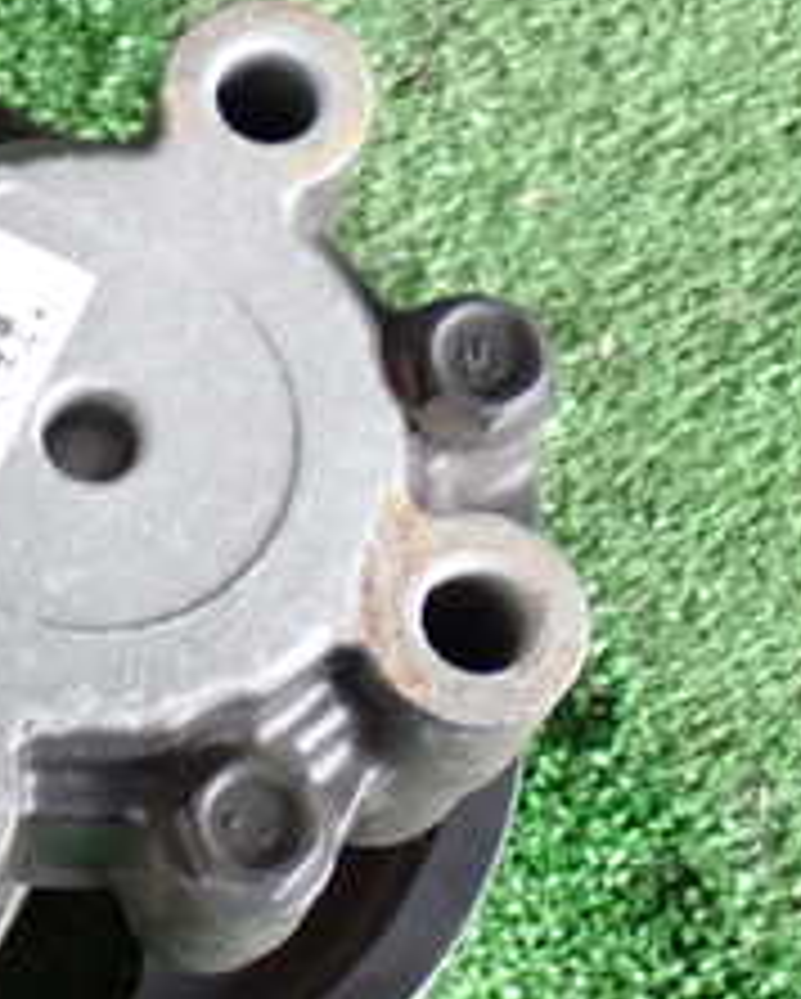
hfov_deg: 12.7
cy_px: 400
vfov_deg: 16.5
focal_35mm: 116
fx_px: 3433
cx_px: -378
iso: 800
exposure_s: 1/40
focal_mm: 7.84
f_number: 2.9
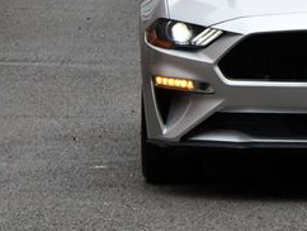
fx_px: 3045
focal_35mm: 343
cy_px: -29
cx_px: 348
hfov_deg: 5.7
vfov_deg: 4.3
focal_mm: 90
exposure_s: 1/250
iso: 200
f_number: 7.1
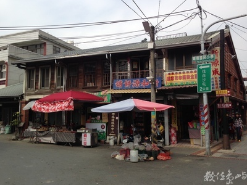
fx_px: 235
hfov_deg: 55.4
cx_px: 124
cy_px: 92
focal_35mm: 33
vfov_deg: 42.9
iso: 50
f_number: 2.4
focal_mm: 4.12
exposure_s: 1/1323
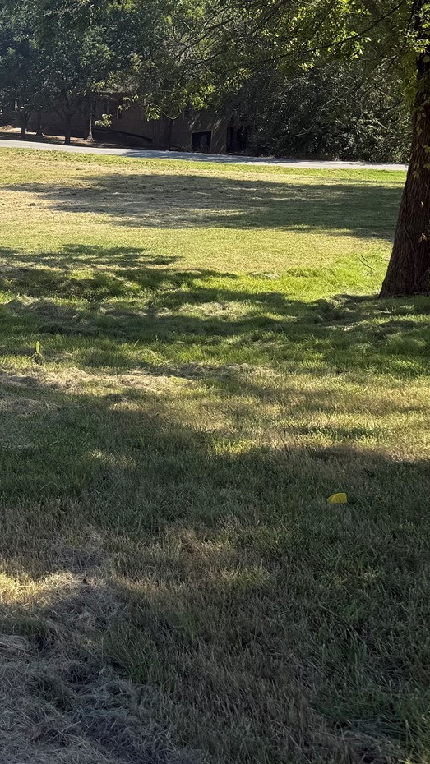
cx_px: -267
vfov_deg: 38.3
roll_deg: +1.3
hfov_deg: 18.8
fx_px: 1095
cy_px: 286
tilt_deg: -11.1
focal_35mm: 54
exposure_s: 1/3145
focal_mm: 6.76
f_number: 1.78
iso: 80
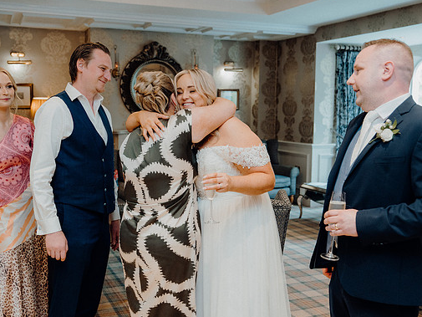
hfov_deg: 44.7
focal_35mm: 42
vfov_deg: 34.4
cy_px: 157
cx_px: 191
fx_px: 512
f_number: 3.5
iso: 2000
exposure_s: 1/160
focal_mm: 38
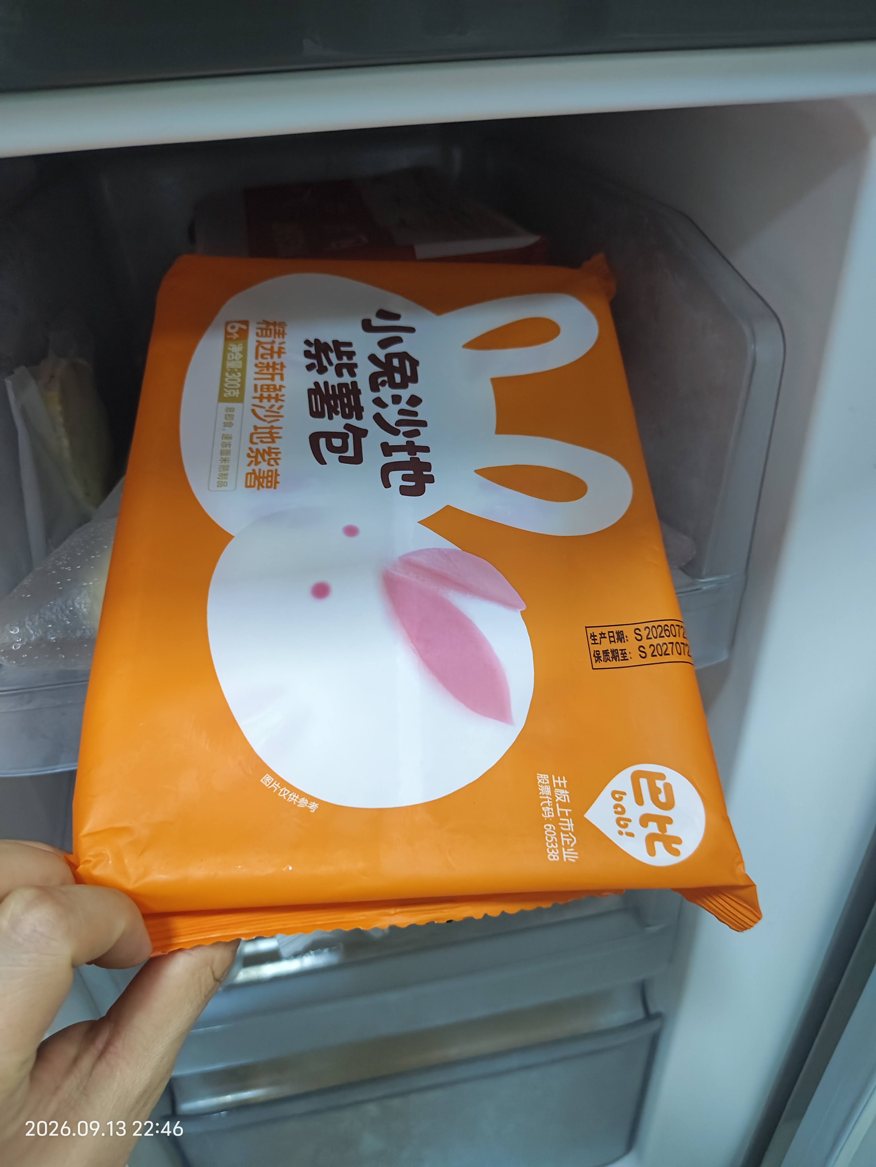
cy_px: 584
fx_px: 810
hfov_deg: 56.8
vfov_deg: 71.6
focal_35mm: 24
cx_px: 438
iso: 1295
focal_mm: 5.56
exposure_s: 1/33.3
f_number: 1.88
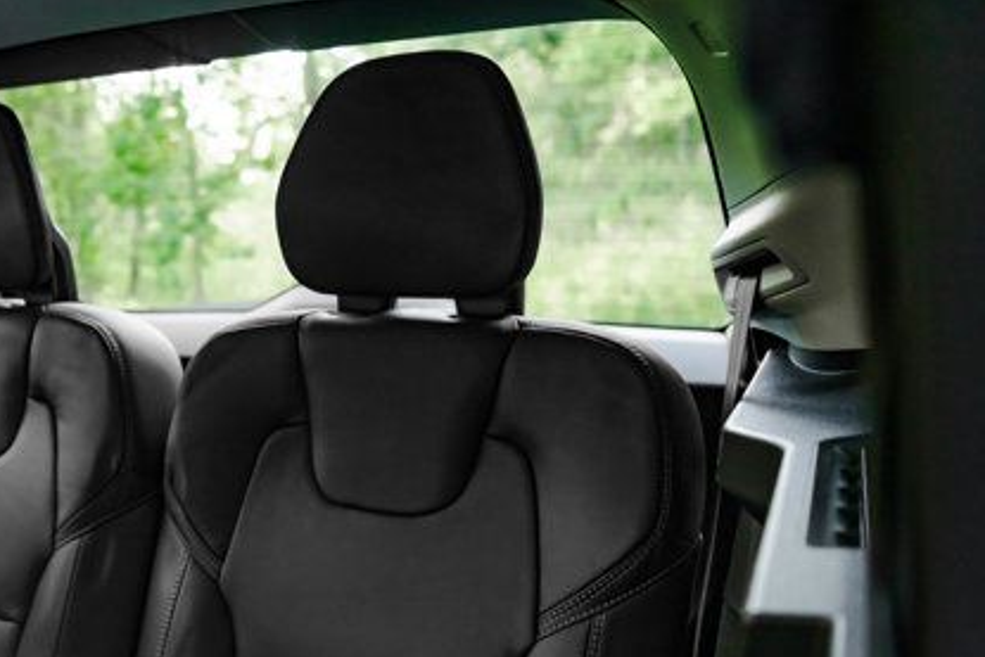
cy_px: 504
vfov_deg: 35.1
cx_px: 233
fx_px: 1013
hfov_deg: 49.5
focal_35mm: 37
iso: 3200
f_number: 2.8
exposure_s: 1/160
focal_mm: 24
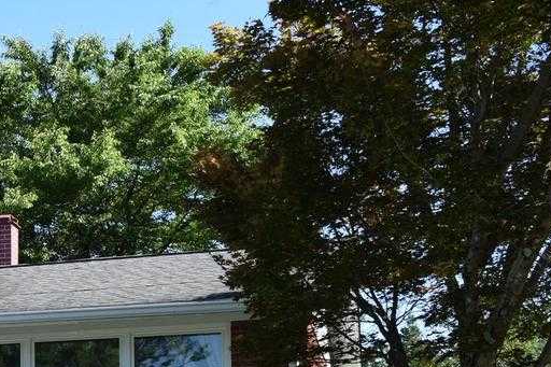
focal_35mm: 76
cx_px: -157
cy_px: 447
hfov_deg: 23.6
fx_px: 1163
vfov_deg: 17.1
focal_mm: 18
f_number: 7.1
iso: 100
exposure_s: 1/200
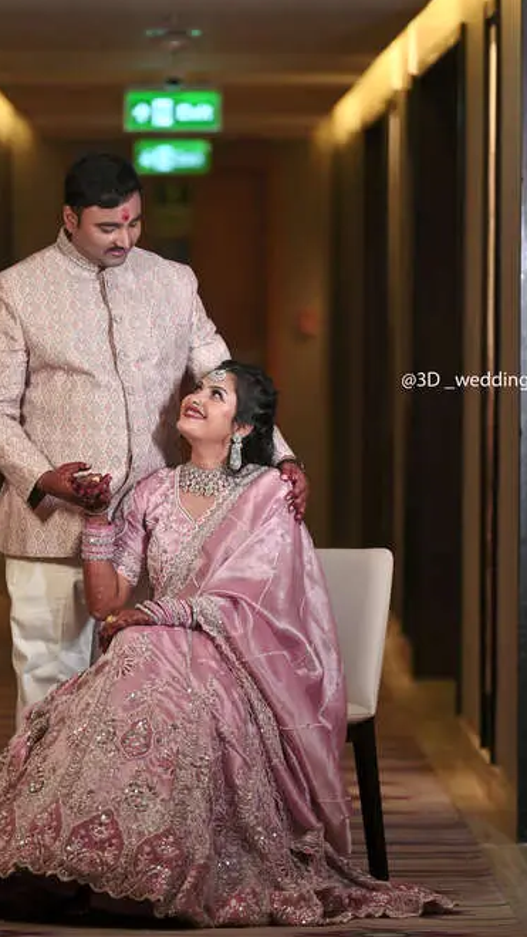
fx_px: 6306
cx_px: 217
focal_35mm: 254
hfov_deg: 4.8
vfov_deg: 8.5
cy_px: 451
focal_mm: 200
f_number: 2.8
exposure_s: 1/250
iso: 800
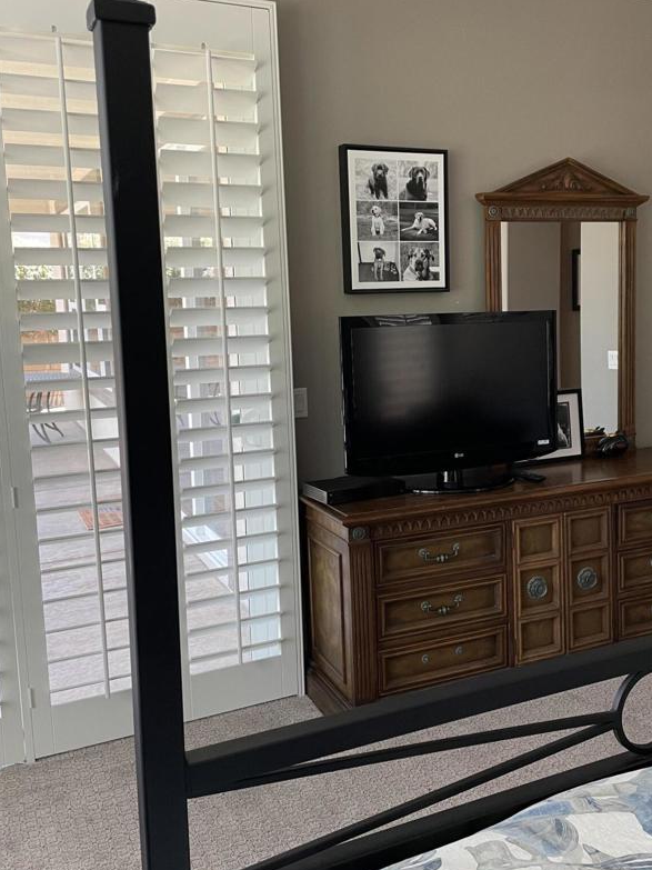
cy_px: 406
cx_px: 388
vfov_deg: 53.9
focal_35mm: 34
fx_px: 854
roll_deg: +1.8
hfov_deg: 41.6
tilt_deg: -7.7
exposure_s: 1/60
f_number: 1.6
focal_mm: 4.2
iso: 80
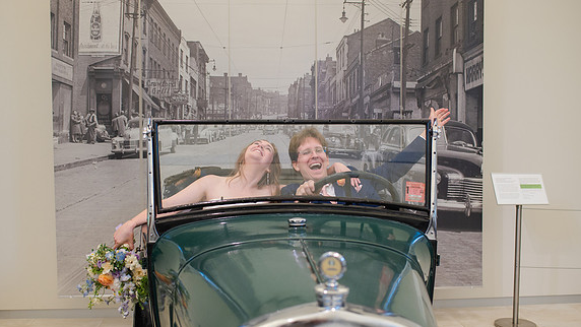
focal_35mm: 41
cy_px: 180
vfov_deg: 29.0
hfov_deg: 49.3
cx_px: 268
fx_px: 632
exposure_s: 1/250
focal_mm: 35
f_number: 3.2
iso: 800
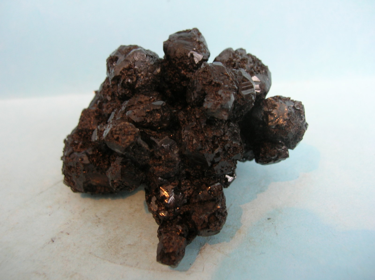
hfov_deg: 51.4
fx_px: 390
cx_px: 188
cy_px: 140
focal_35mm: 36
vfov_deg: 39.6
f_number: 2.7
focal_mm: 6
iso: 50
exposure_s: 1/6.4
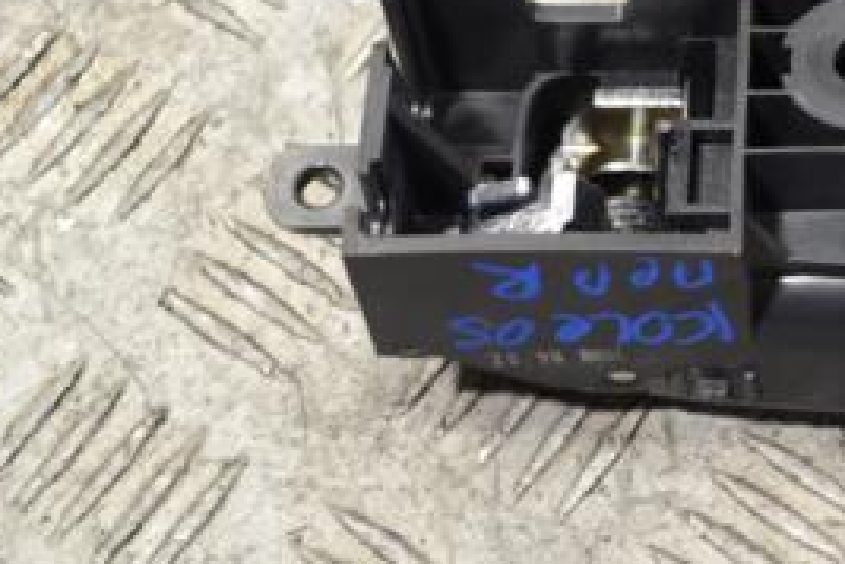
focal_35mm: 118
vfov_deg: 11.5
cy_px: 82
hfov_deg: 16.8
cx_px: 902
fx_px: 2772
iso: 200
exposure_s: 1/30
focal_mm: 35
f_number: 5
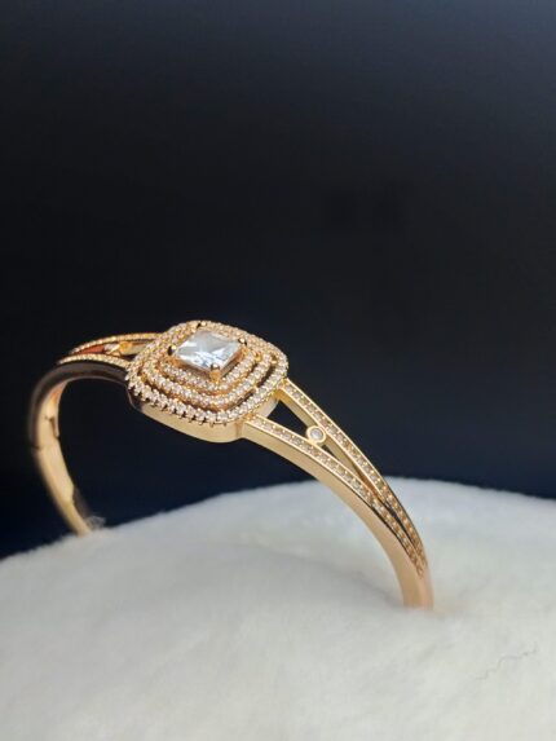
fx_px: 749
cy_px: 370
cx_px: 278
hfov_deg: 40.7
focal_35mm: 35
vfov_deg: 52.6
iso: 50
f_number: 1.8
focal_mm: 3.98
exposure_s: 1/129
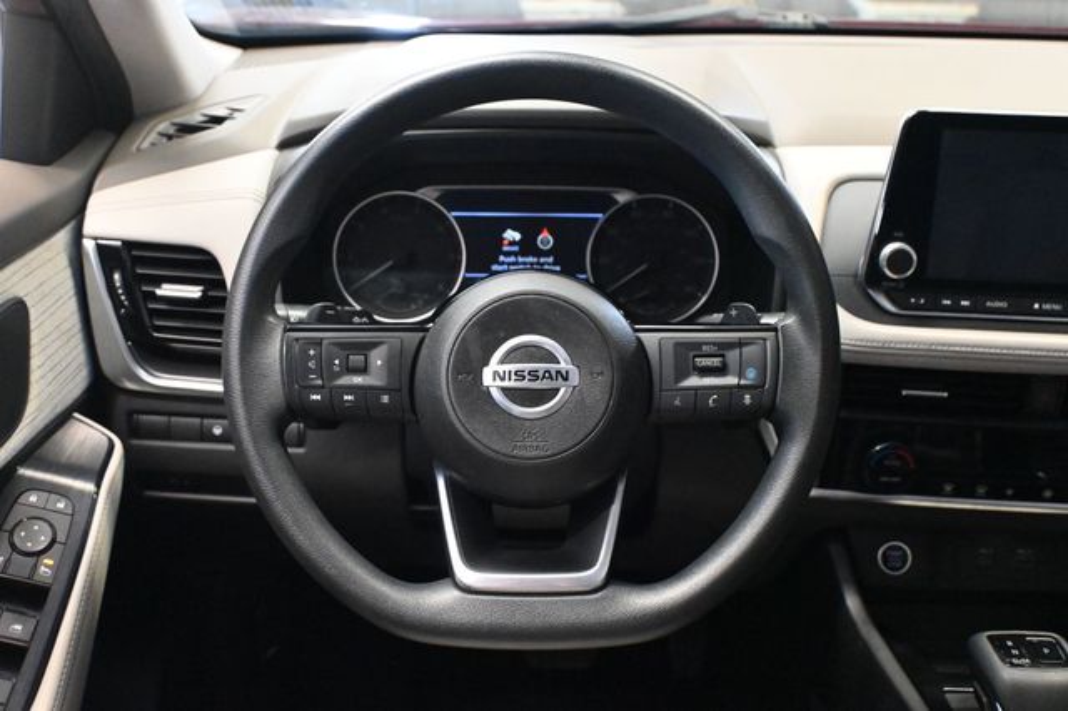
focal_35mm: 40
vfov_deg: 33.6
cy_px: 356
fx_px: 1179
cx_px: 534
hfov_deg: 48.7
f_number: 4.5
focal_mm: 26.5
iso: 9000
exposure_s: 1/60
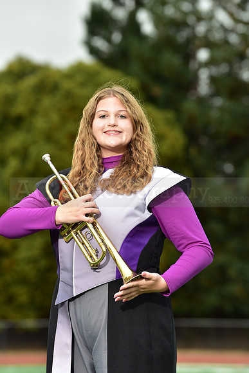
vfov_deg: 11.7
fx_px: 1814
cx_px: 124
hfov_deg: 7.9
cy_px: 186
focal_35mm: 175
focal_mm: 175
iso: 500
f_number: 5
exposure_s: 1/200
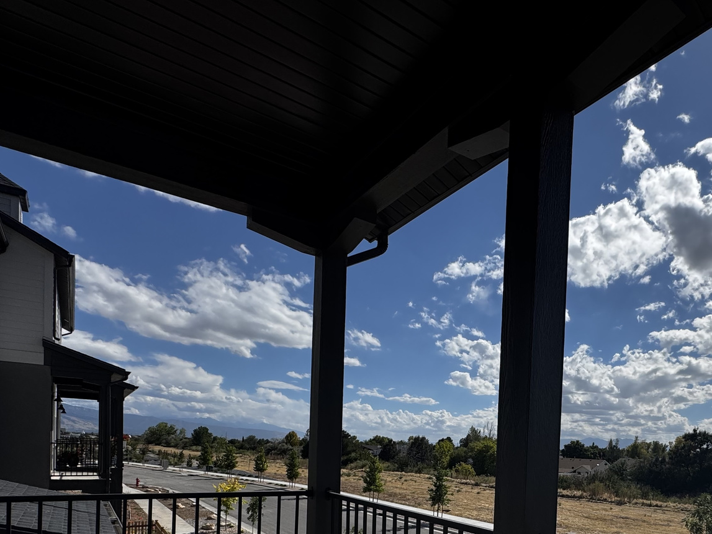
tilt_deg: -2.1
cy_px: 462
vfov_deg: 49.9
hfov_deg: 67.3
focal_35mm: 25
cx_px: 479
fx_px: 514
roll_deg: -2.4
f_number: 2.2
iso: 50
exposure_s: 1/4132
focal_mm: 2.22
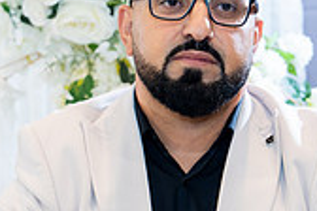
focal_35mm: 176
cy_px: 214
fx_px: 1550
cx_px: 134
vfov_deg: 7.8
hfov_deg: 11.7
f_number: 2.8
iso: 800
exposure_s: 1/160
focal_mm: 51
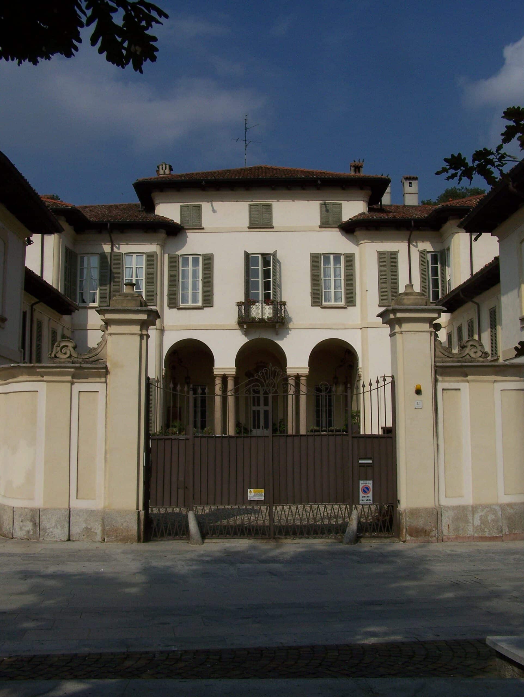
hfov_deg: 37.8
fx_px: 766
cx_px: 262
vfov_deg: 48.9
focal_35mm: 38
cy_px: 348
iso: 100
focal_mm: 6.3
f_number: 5.6
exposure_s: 1/1600
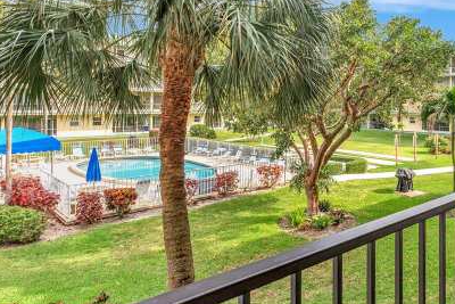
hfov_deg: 57.3
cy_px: 89
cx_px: 340
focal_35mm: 31
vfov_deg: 41.5
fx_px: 392
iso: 400
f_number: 9
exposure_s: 1/400
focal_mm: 15.5
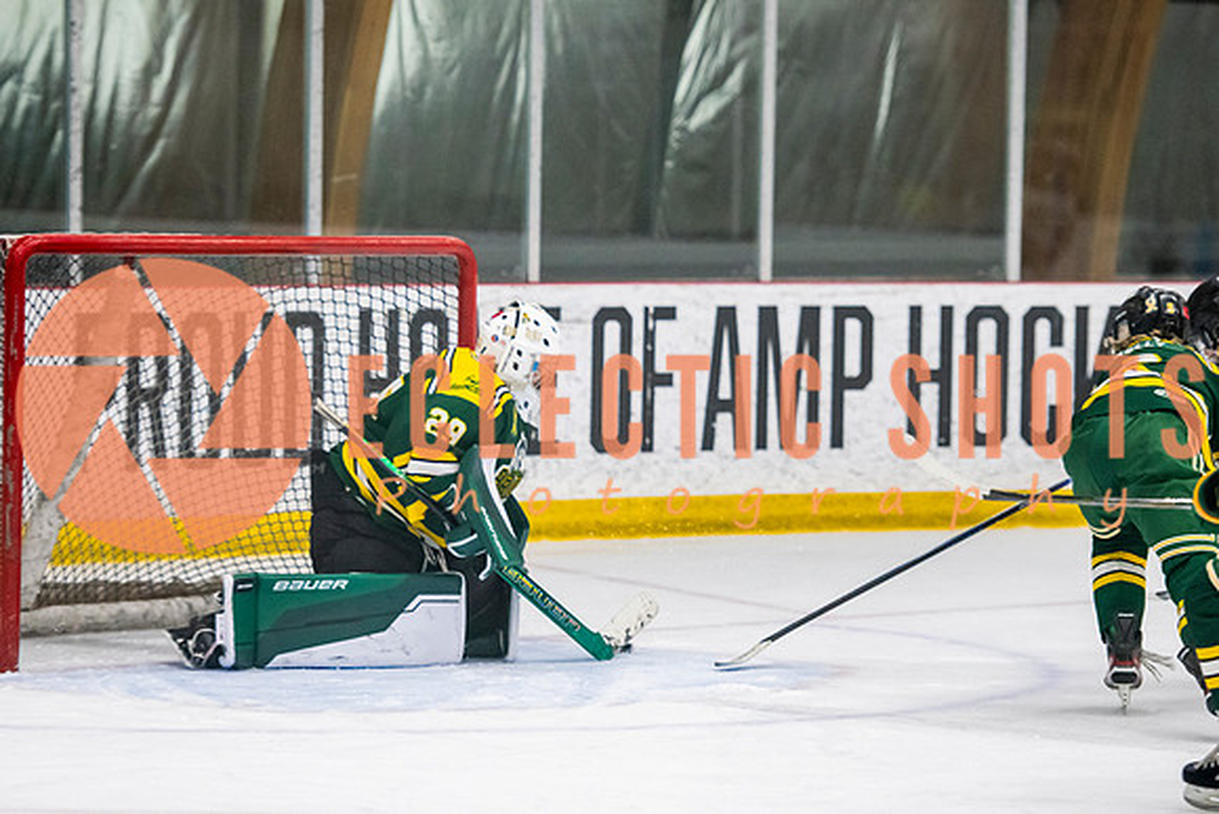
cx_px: 487
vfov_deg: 7.2
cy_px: 465
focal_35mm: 190
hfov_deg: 10.8
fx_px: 6424
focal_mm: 135
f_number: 3.2
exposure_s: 1/640
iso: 2500
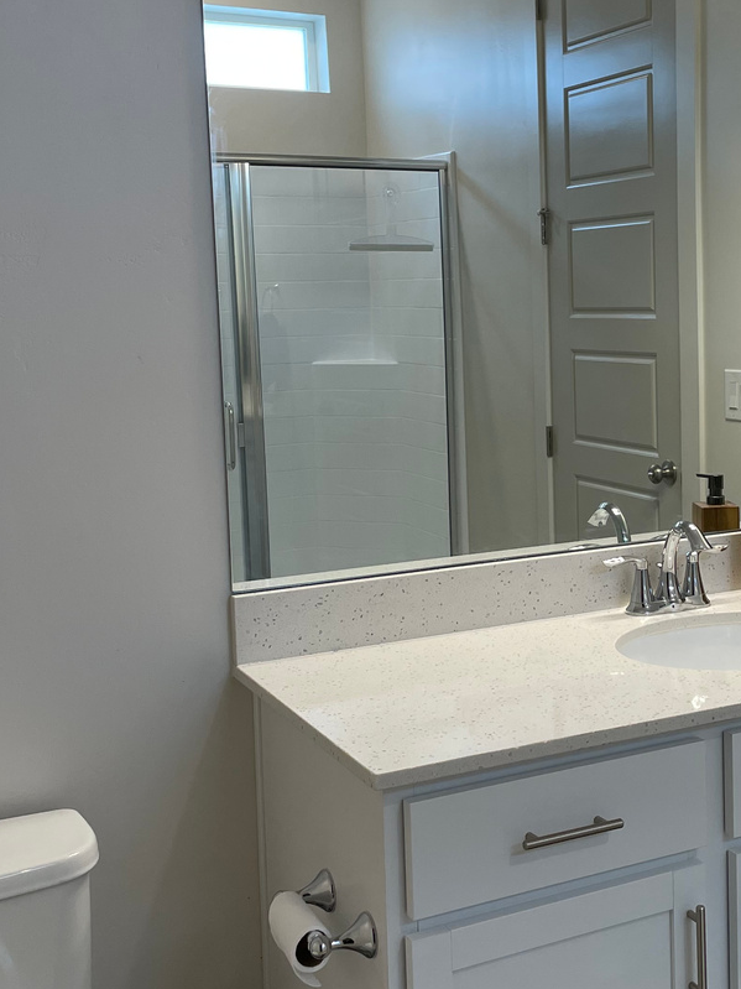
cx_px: 560
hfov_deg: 28.6
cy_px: 451
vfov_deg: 38.2
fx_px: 1427
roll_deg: +2.0
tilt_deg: -5.6
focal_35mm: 50
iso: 80
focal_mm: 4.2
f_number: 1.6
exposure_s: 1/120
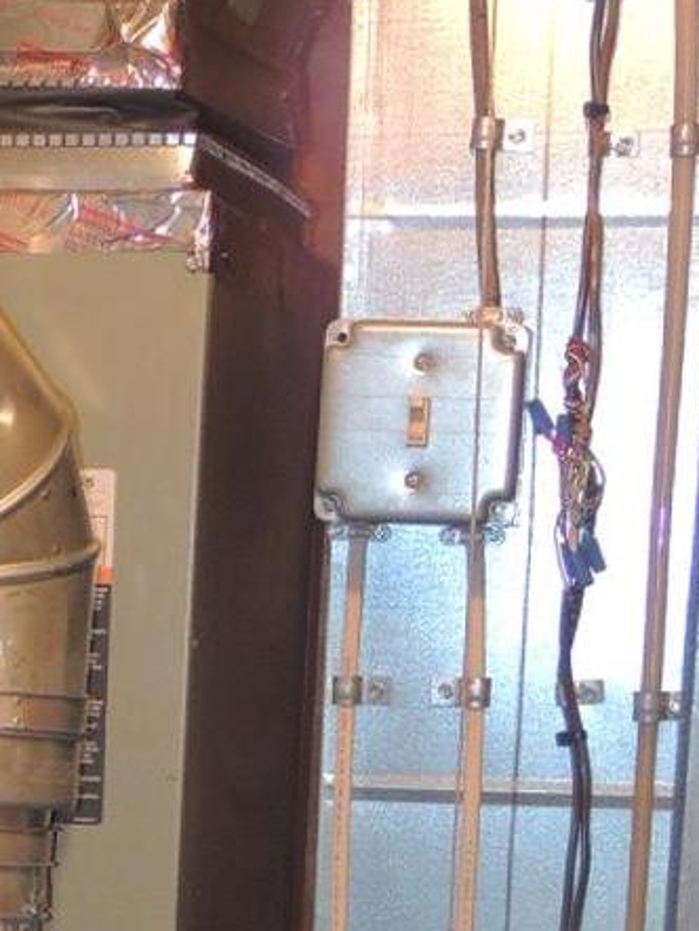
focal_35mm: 139
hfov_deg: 10.2
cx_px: -488
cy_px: 1306
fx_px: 3739
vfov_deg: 13.5
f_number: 3.3
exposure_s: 1/30
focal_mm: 7.1
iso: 200
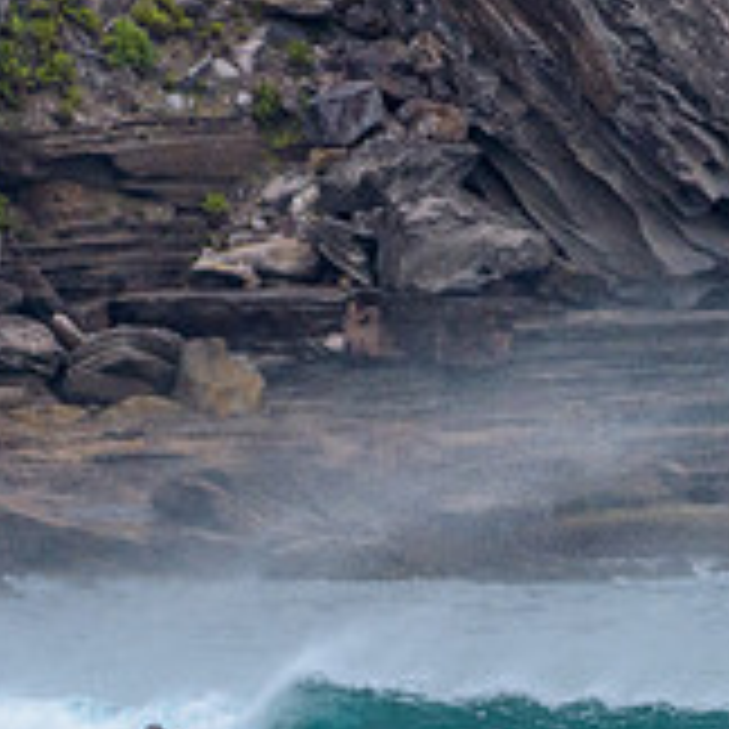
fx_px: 44388
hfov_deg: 0.9
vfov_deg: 0.9
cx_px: 199
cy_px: 762
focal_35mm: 1863
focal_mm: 500
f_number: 5.6
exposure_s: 1/2000
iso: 640
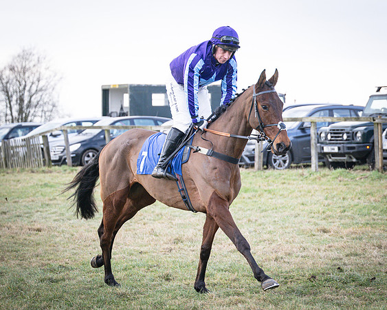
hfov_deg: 13.1
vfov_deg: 10.5
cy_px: 143
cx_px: 268
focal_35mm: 147
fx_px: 1687
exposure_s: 1/1600
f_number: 2.8
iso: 400
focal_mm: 70
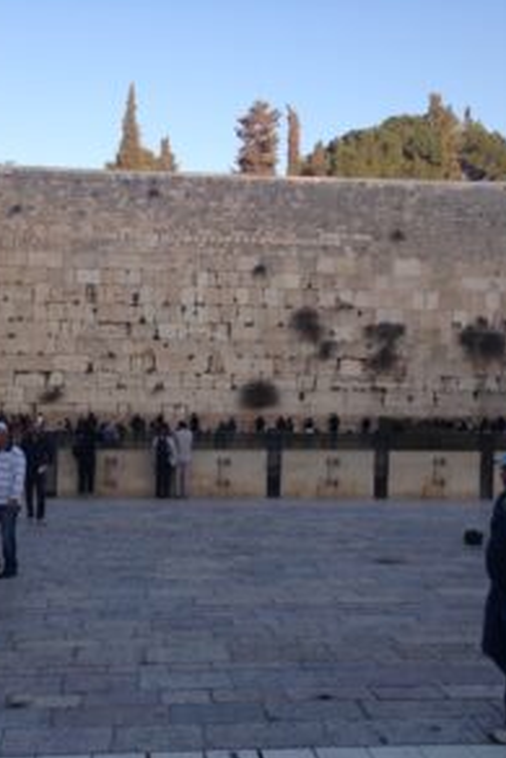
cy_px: 387
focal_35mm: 47
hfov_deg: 28.7
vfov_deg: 41.9
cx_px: 234
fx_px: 990
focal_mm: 4.12
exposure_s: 1/536
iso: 50
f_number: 2.4
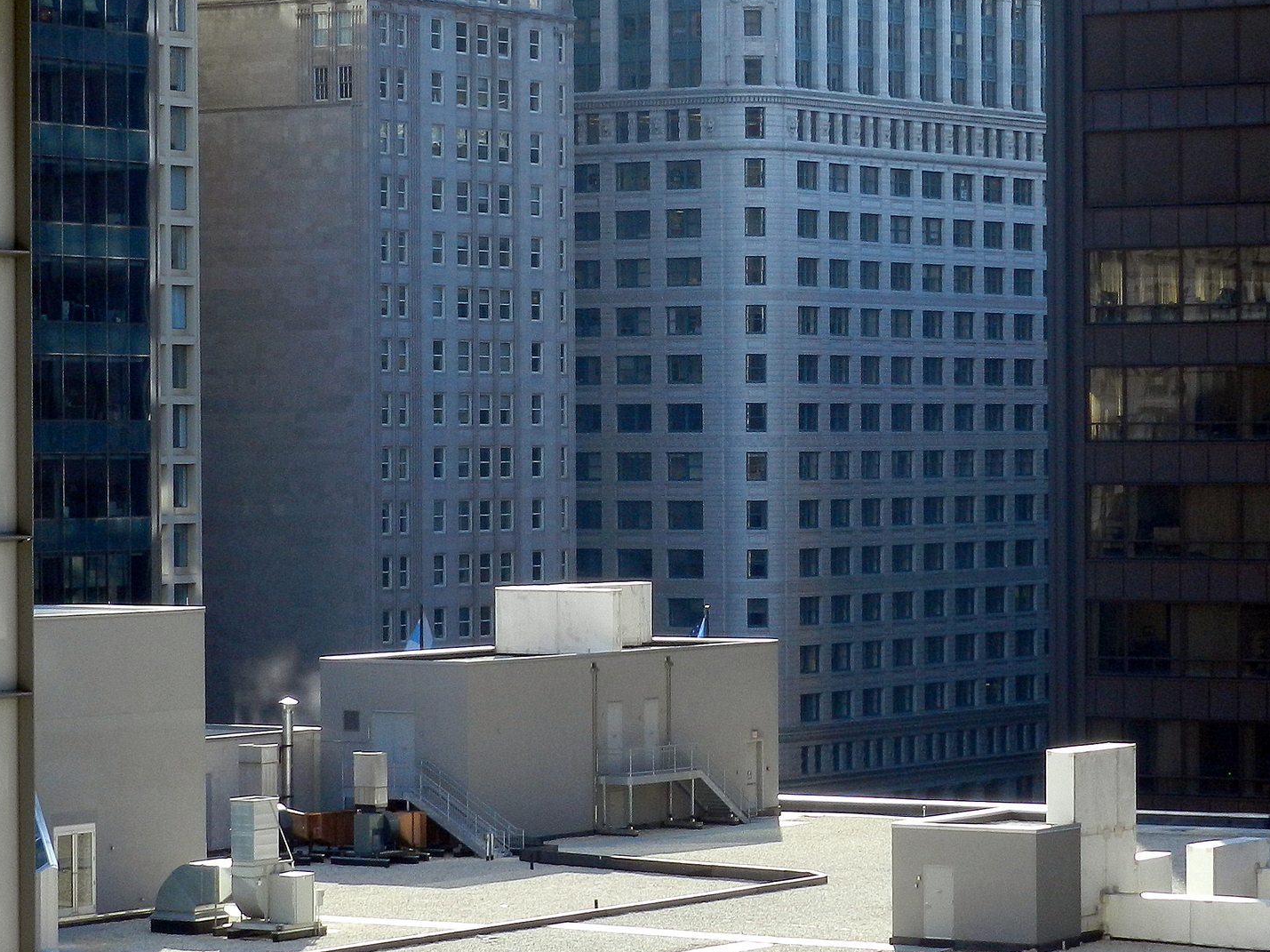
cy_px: 384
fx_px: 4878
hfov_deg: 14.8
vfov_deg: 11.1
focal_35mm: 133
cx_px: 723
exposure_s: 1/320
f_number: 4.8
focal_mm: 13.5
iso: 160
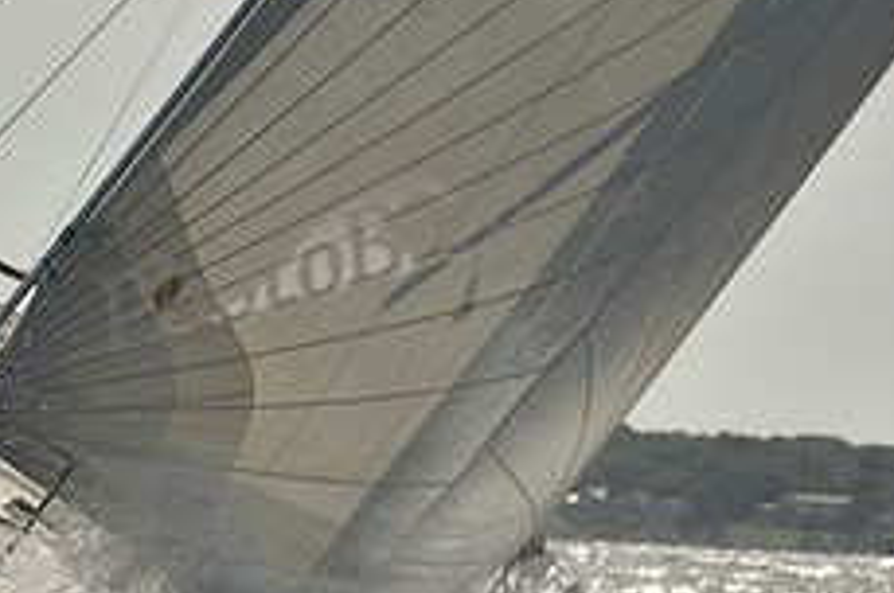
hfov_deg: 4.2
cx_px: -102
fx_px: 12275
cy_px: 509
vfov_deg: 2.8
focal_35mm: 495
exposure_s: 1/1250
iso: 320
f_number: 8
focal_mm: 195
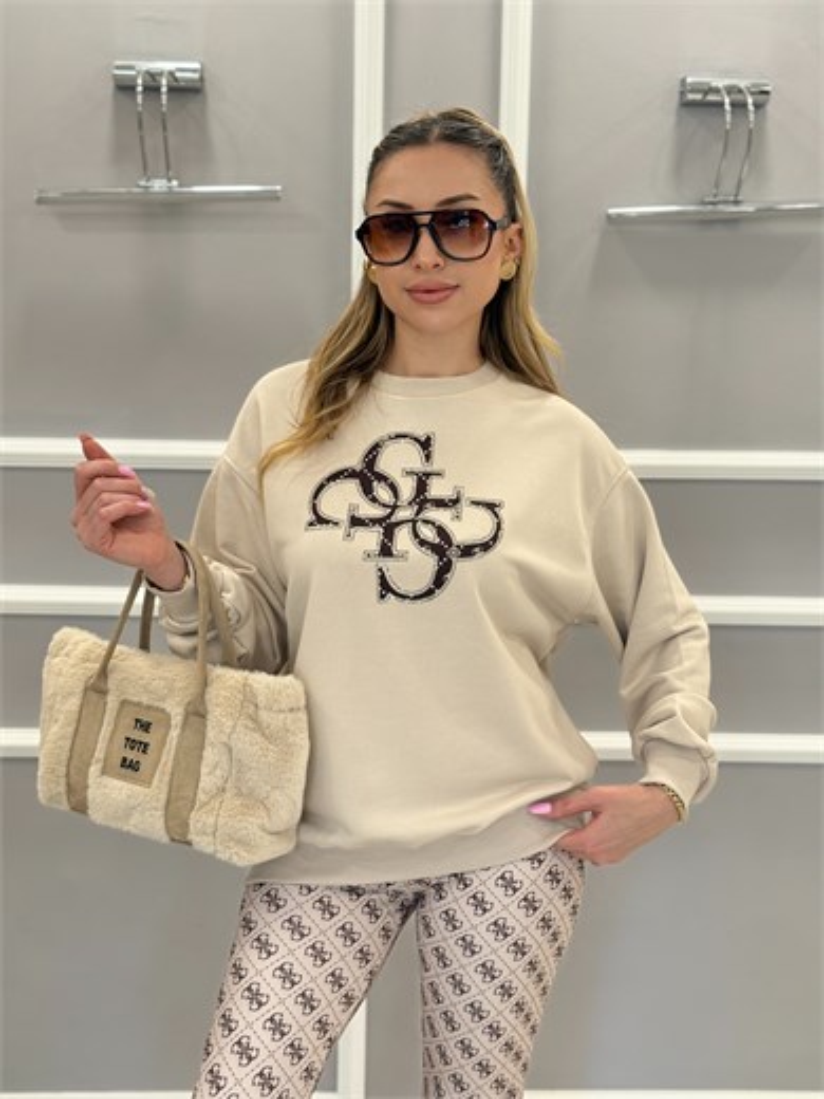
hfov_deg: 30.3
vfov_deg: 39.7
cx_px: 412
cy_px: 550
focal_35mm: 48
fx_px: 1523
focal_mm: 6.76
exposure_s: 1/104
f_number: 1.78
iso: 100
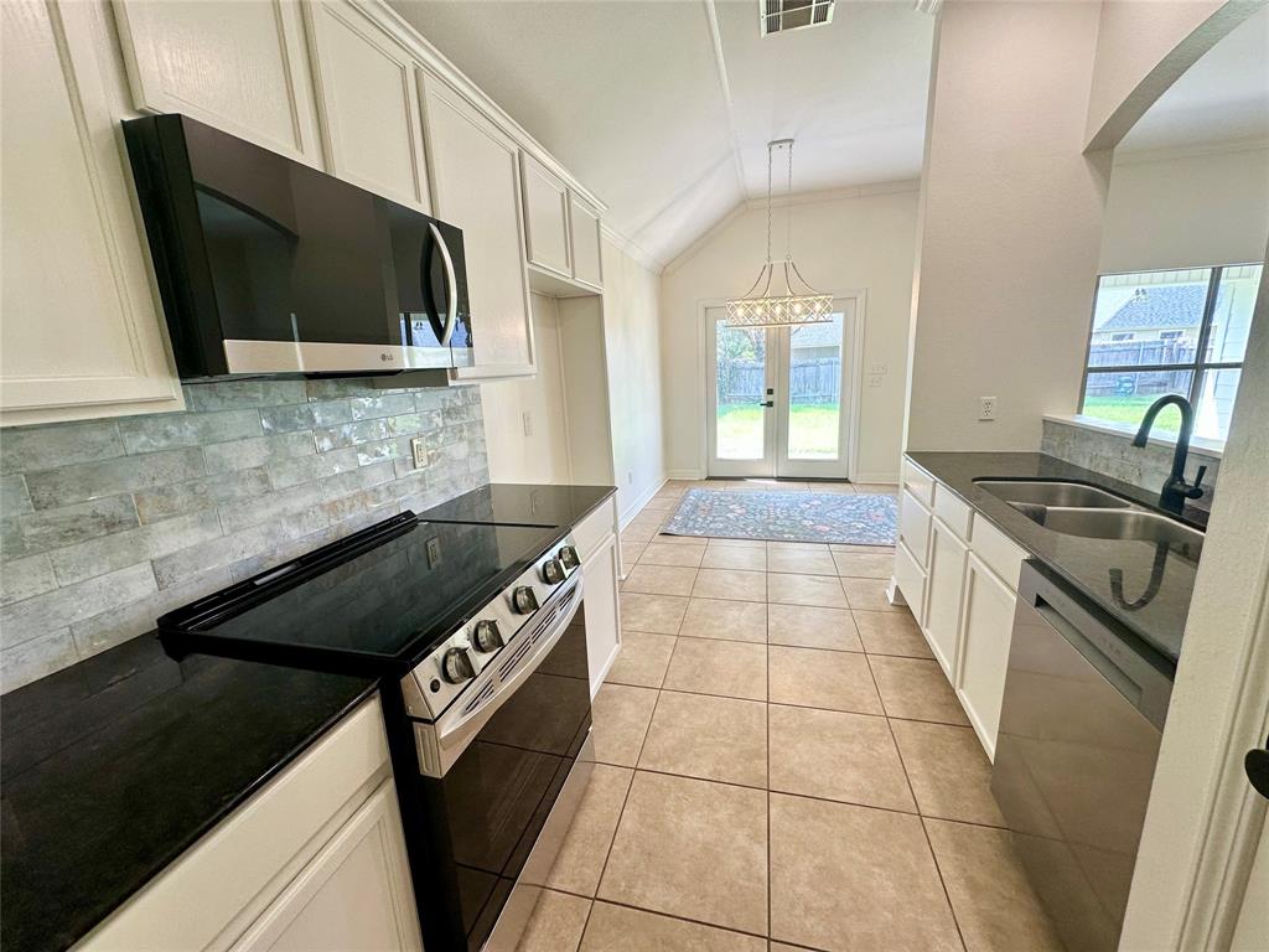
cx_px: 634
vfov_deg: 85.7
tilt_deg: -12.0
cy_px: 476
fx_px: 513
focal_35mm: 14
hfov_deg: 102.1
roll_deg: +2.0
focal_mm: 2.22
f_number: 2.2
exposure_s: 1/120
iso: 100
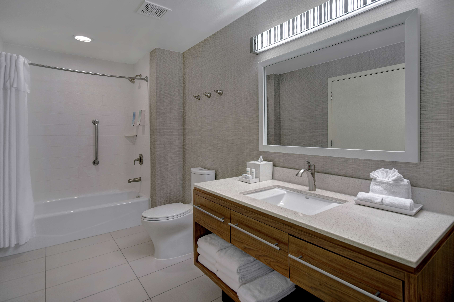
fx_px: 218
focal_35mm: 17
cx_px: 227
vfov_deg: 69.7
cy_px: 151
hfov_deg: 92.4
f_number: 7.1
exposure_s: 1/20
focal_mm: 11.5
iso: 250
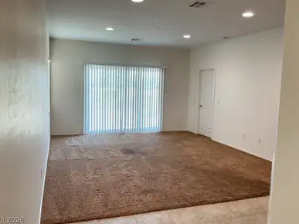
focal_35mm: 30
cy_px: 109
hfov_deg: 60.0
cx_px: 145
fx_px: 259
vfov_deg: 46.8
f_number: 1.8
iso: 80
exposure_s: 1/60
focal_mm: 3
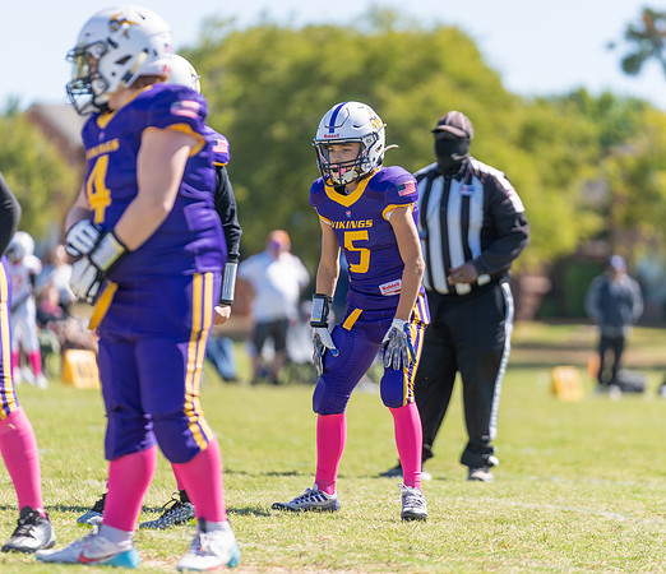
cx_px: 381
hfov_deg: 6.8
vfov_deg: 5.9
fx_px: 5618
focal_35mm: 276
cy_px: 309
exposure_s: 1/1250
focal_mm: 200
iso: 100
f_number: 2.8
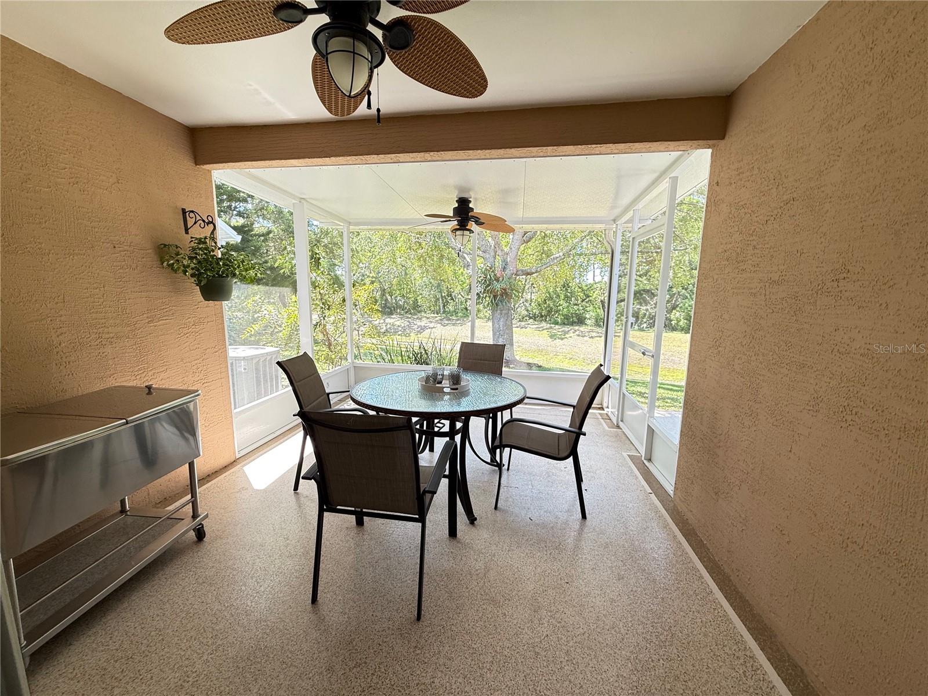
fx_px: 375
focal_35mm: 14
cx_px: 464
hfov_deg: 102.1
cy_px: 348
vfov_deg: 85.7
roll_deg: -1.0
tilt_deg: -7.8
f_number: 2.2
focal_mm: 2.22
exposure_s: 1/99
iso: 100
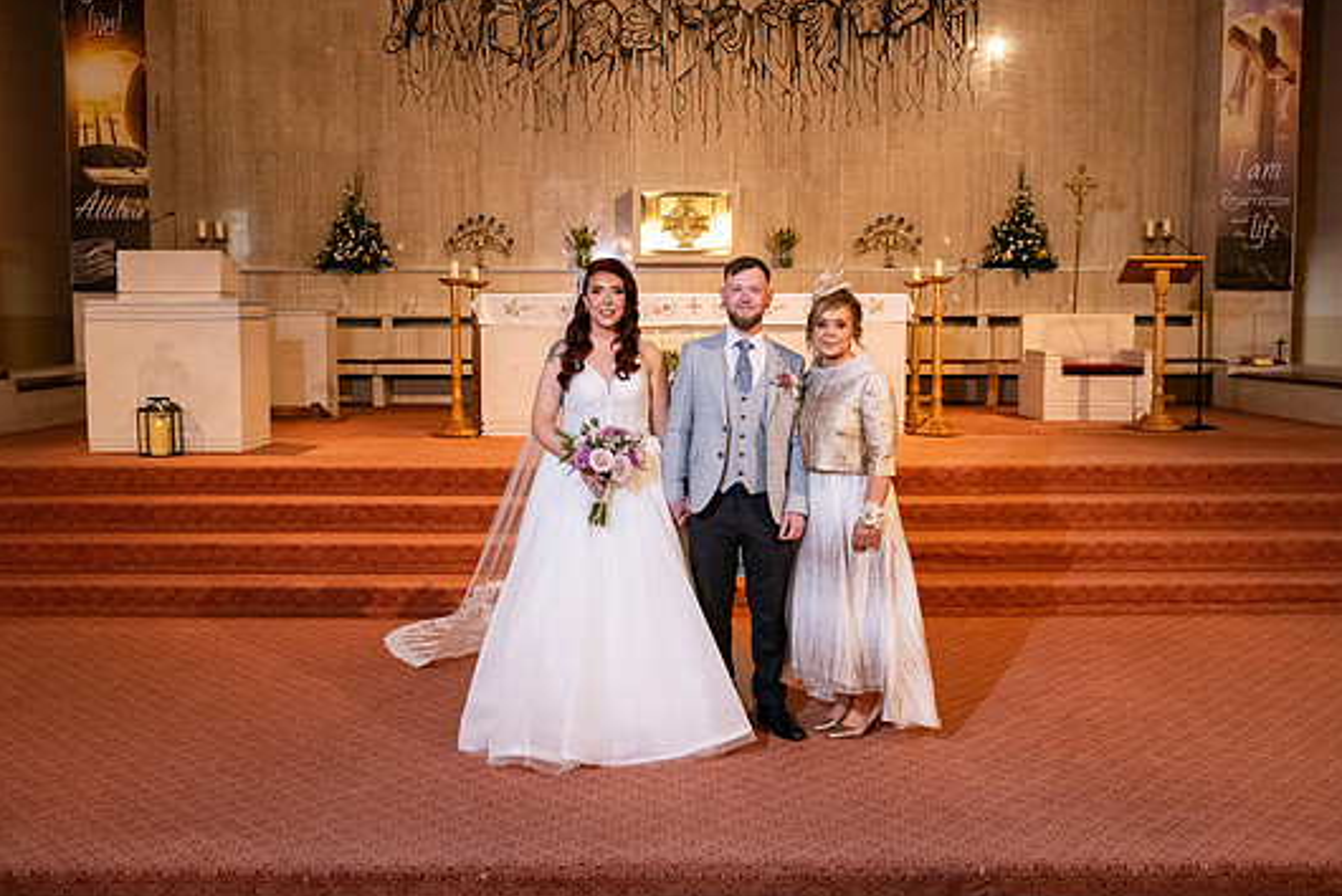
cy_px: 419
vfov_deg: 37.9
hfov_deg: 54.4
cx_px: 686
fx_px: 1305
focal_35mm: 35
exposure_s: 1/160
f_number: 5
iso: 2000
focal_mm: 32
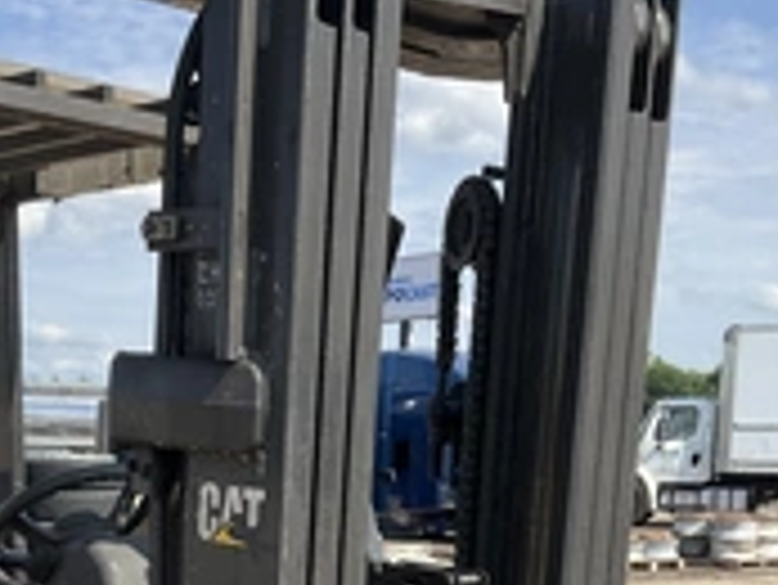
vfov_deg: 20.8
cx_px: 283
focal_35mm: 67
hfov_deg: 28.8
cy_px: 657
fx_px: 1507
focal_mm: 3
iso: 25
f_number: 1.8
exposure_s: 1/1015
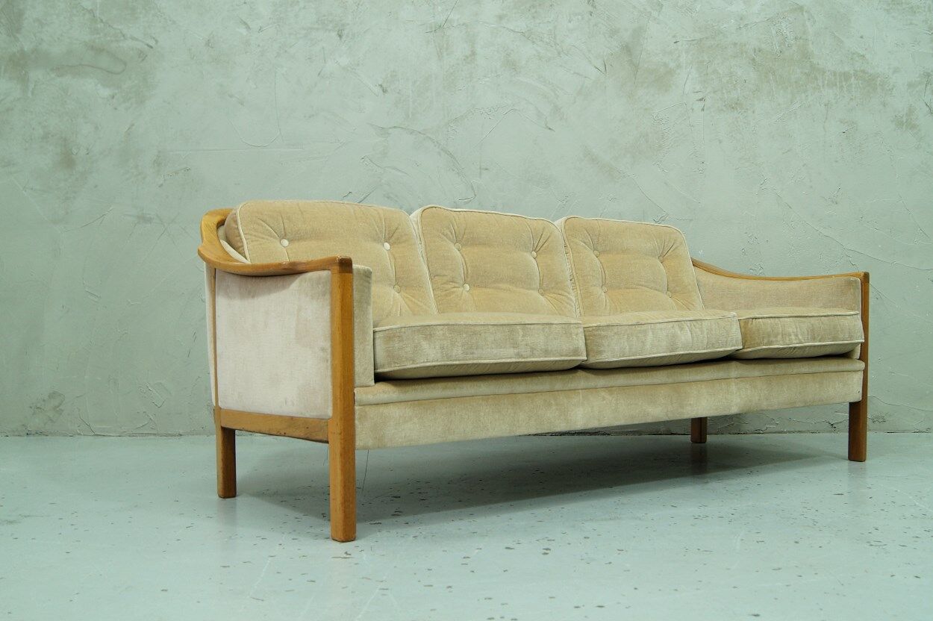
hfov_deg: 49.6
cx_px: 466
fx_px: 1010
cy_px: 310
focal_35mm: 39
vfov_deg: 34.2
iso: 400
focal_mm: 26
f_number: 6.3
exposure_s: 1/13
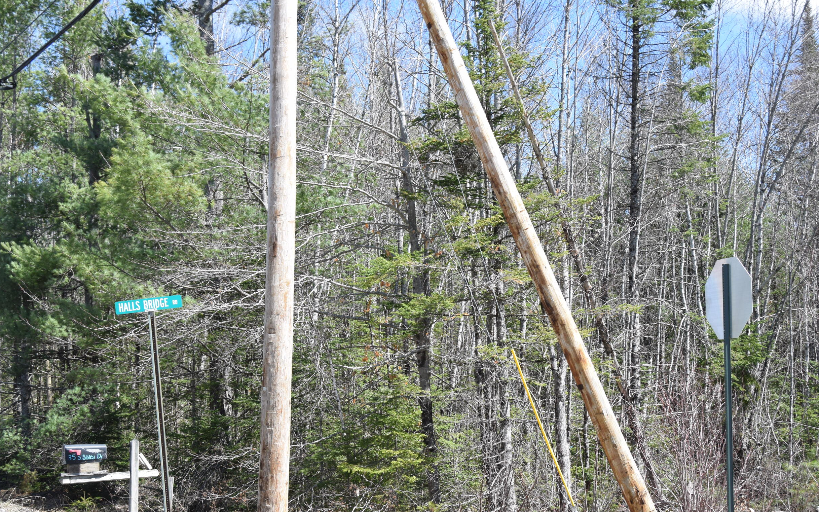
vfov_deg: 23.7
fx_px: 1219
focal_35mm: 55
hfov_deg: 37.1
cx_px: 446
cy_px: 286
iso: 200
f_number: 8
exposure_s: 1/250
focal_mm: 29
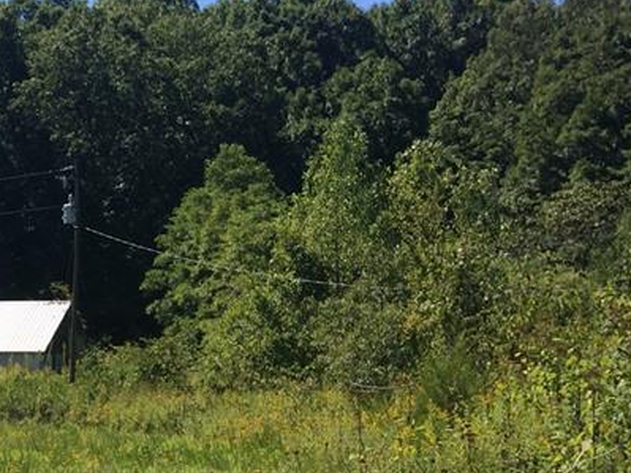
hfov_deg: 24.5
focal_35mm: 77
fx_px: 1403
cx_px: 36
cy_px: 384
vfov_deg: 18.9
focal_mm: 4.12
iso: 40
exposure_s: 1/1580
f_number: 2.2
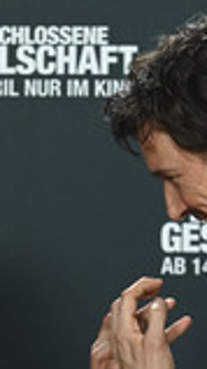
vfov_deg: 9.0
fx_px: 2331
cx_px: -1
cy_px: 334
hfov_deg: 5.1
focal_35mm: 238
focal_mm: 80
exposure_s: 1/250
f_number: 4.8
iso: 1600
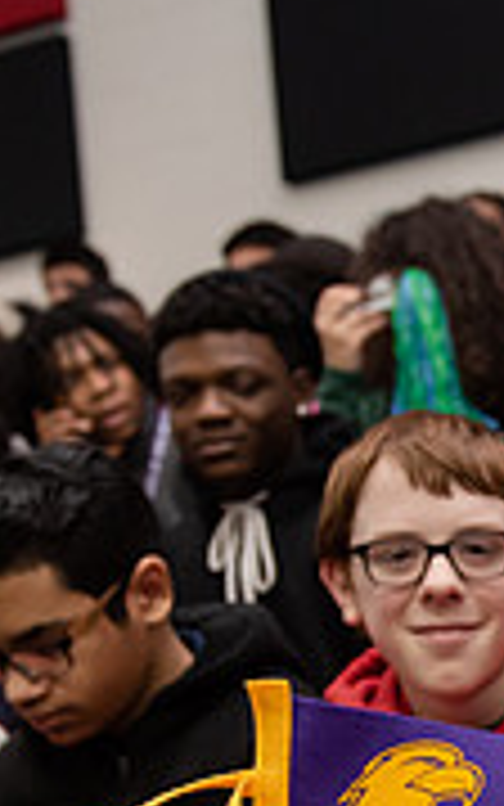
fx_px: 2108
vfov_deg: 21.1
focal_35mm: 96
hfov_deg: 12.9
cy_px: 763
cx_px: 760
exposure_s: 1/160
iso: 1600
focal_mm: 29
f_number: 3.5
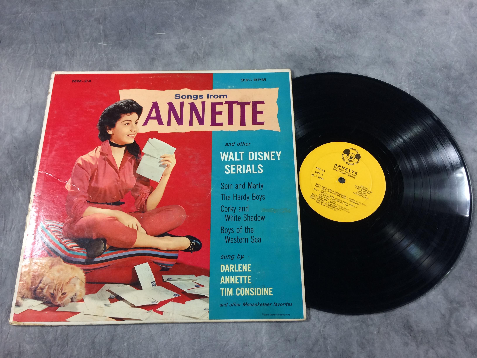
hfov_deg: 61.7
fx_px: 400
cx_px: 238
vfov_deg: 48.2
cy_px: 179
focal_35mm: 29
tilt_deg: -69.0
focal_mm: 4.15
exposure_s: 1/30
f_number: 2.2
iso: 40
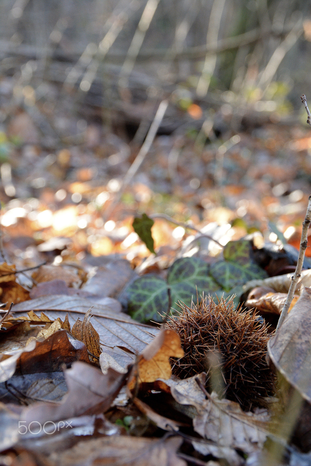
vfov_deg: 31.9
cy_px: 233
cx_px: 156
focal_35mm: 63
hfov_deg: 21.6
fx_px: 817
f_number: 8
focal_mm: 42
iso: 800
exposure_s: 1/80
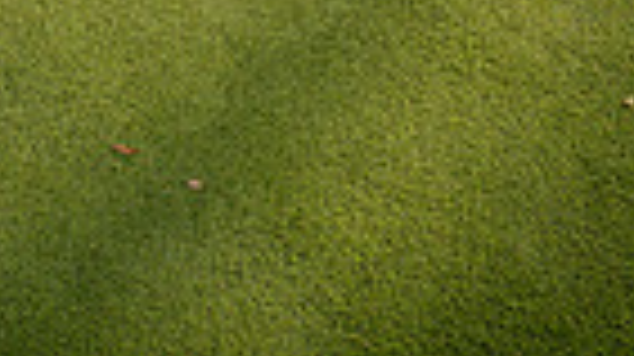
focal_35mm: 67
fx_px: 1125
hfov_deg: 29.9
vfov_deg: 12.5
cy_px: -581
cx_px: 45
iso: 100
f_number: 4
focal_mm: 20
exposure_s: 1/800
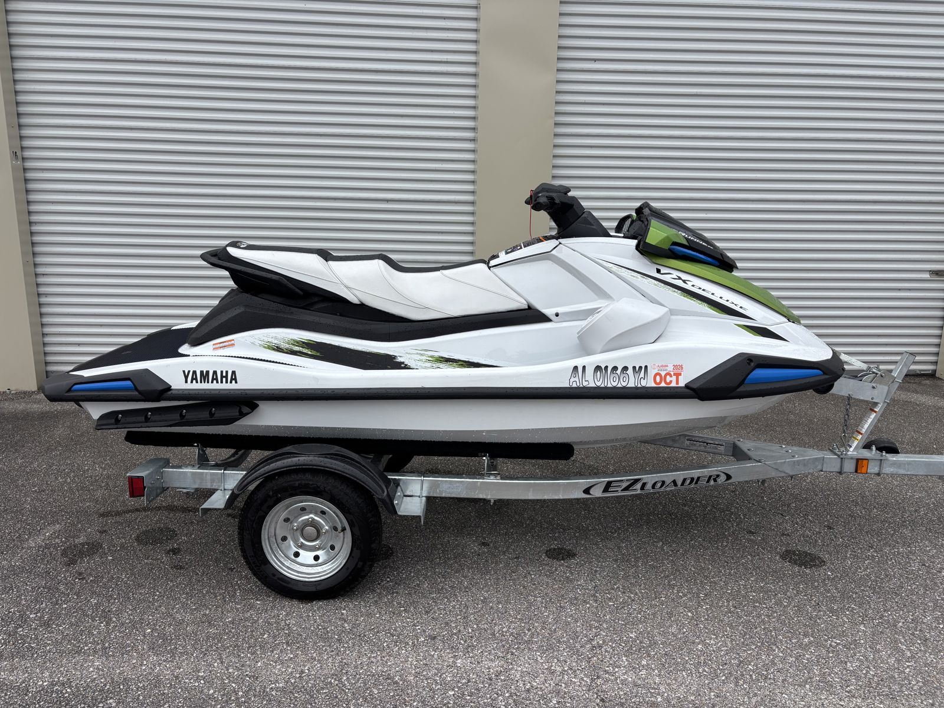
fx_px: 709
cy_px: 354
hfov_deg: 67.3
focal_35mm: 26
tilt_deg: -12.7
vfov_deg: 53.1
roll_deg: -1.4
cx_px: 472
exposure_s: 1/903
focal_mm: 5.96
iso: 50
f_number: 1.6
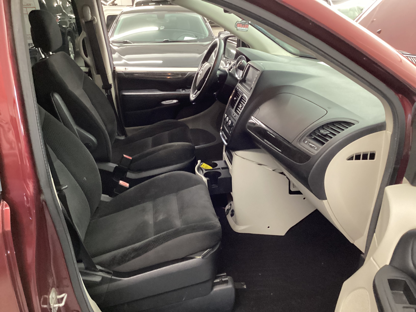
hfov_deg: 58.4
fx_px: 373
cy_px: 156
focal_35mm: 31
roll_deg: +2.0
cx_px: 208
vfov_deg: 45.4
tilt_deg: -24.2
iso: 400
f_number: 2.4
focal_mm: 3.3
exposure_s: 1/25
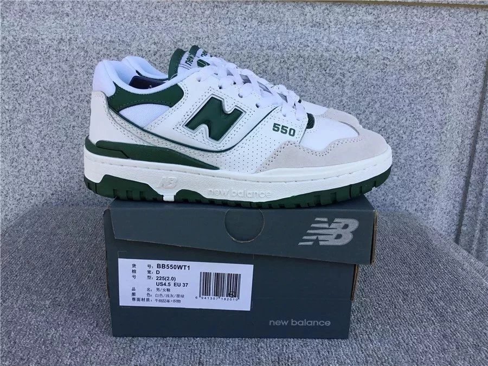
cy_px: 183
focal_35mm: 31
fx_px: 437
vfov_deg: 45.4
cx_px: 244
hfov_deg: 58.4
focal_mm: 3.3
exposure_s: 1/345
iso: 25
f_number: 2.4
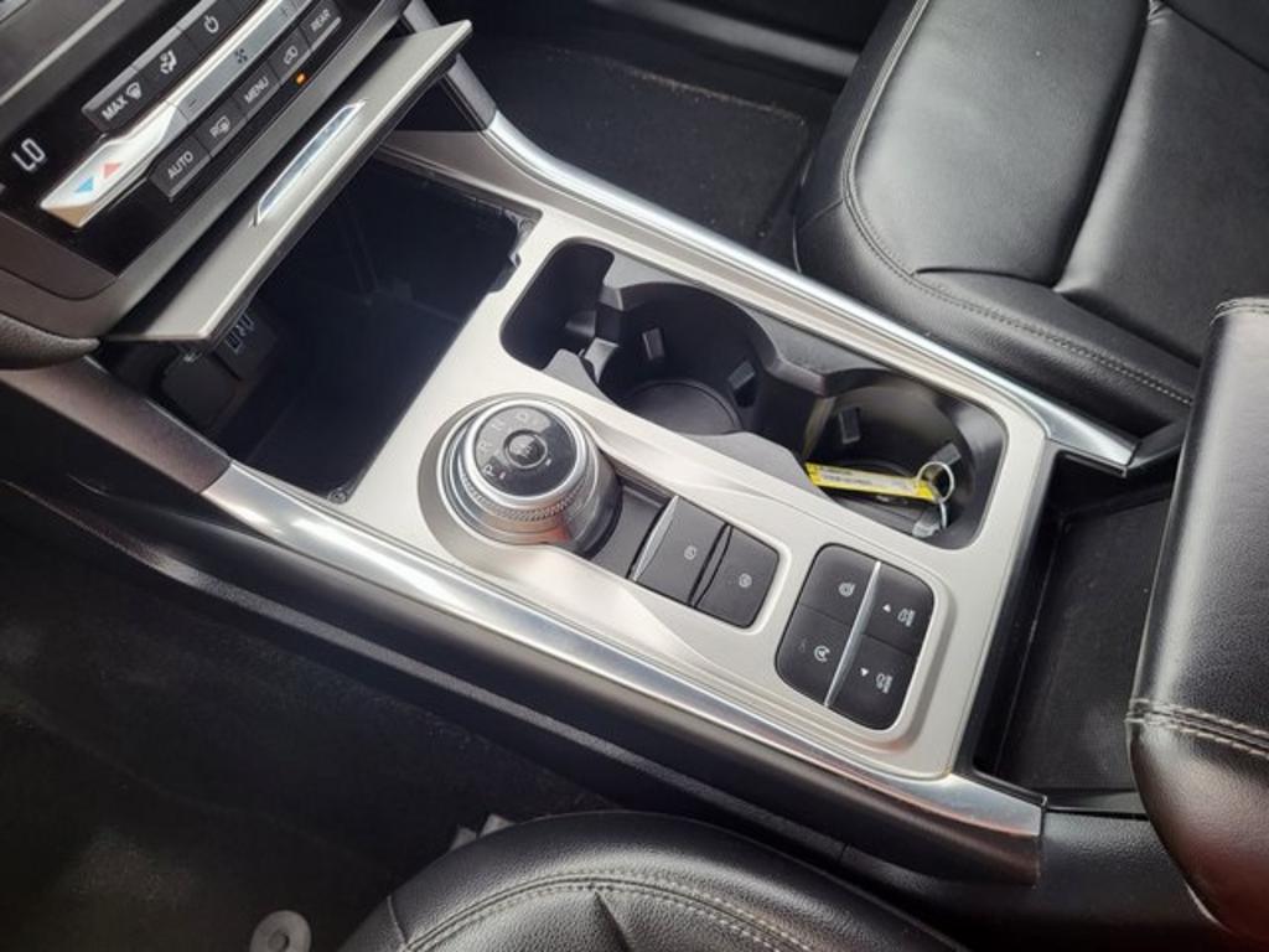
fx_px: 953
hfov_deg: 67.3
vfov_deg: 53.1
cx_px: 634
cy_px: 476
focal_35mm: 26
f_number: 1.8
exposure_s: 1/155
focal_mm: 5.4
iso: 40
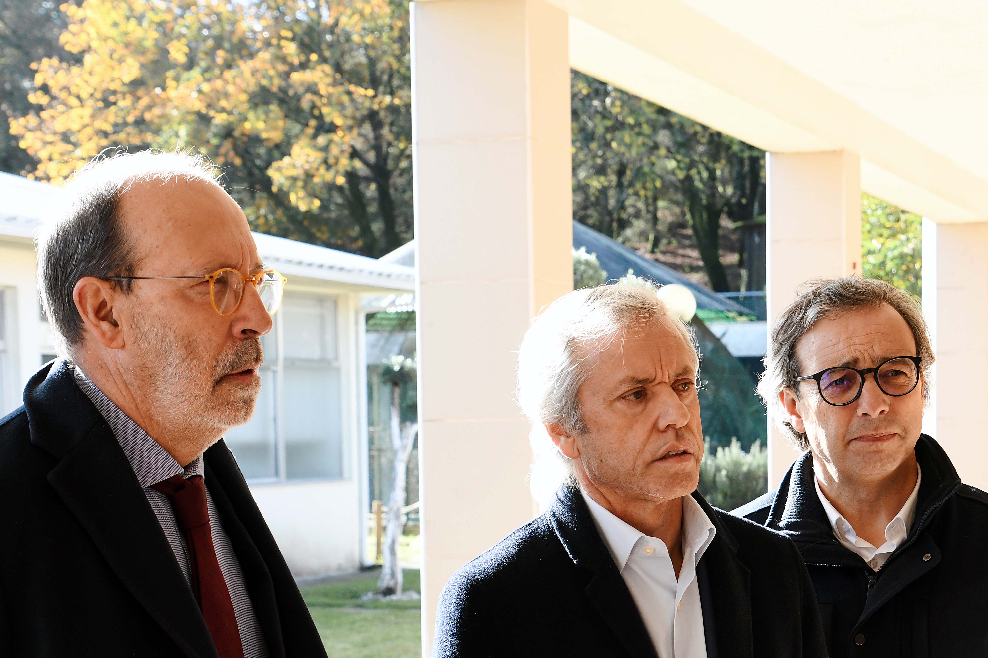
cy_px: 614
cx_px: 662
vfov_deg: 15.5
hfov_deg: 23.3
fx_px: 2387
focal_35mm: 87
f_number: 6.3
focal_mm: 42
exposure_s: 1/250
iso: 640
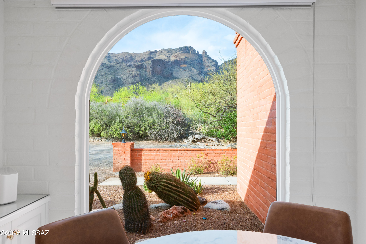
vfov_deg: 46.3
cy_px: 122
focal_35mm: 28
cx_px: 183
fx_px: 284
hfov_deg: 65.5
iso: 800
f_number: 22
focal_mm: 28
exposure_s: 1/40
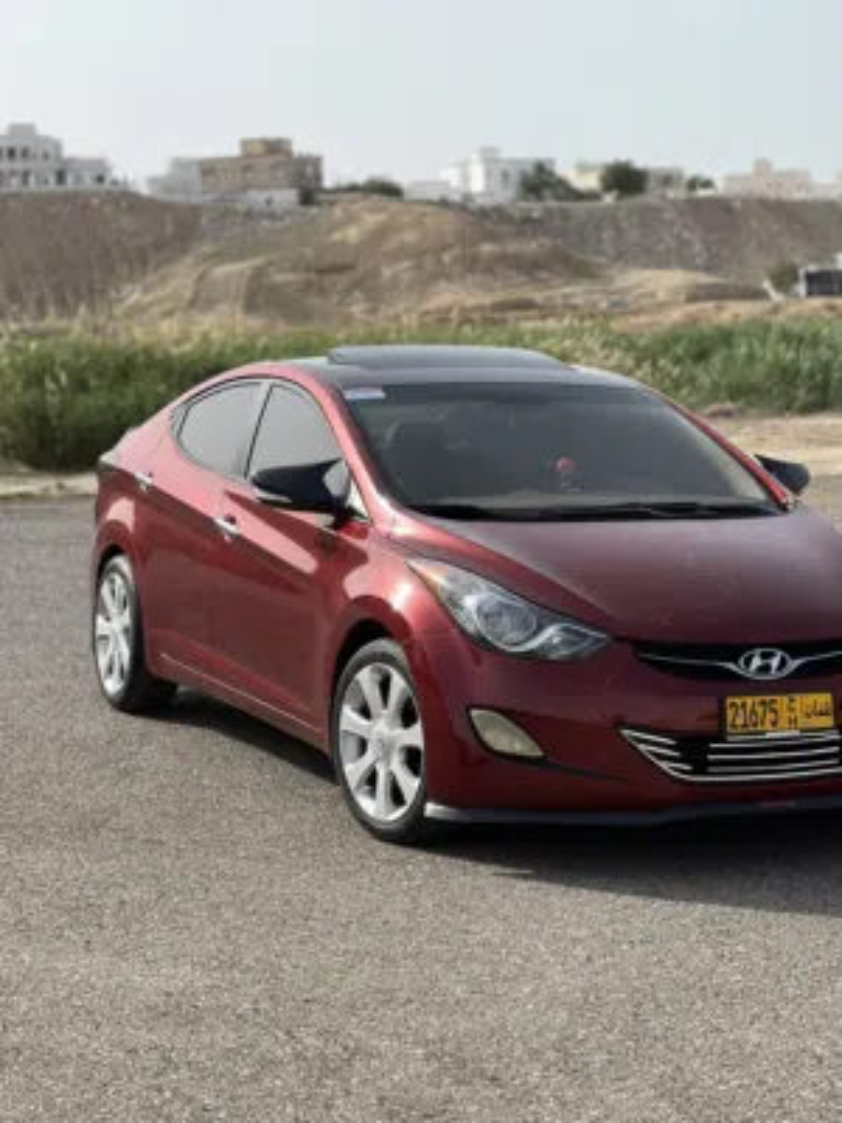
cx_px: 421
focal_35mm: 77
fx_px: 2497
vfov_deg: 25.3
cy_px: 562
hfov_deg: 19.1
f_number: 2.8
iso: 32
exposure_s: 1/550
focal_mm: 9
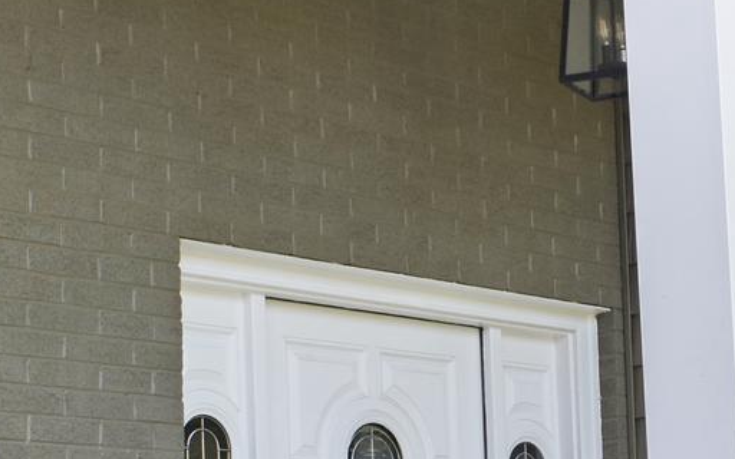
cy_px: 572
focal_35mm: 110
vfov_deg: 11.6
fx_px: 2203
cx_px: 742
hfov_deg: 18.4
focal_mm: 18
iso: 220
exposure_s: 1/250
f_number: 5.6
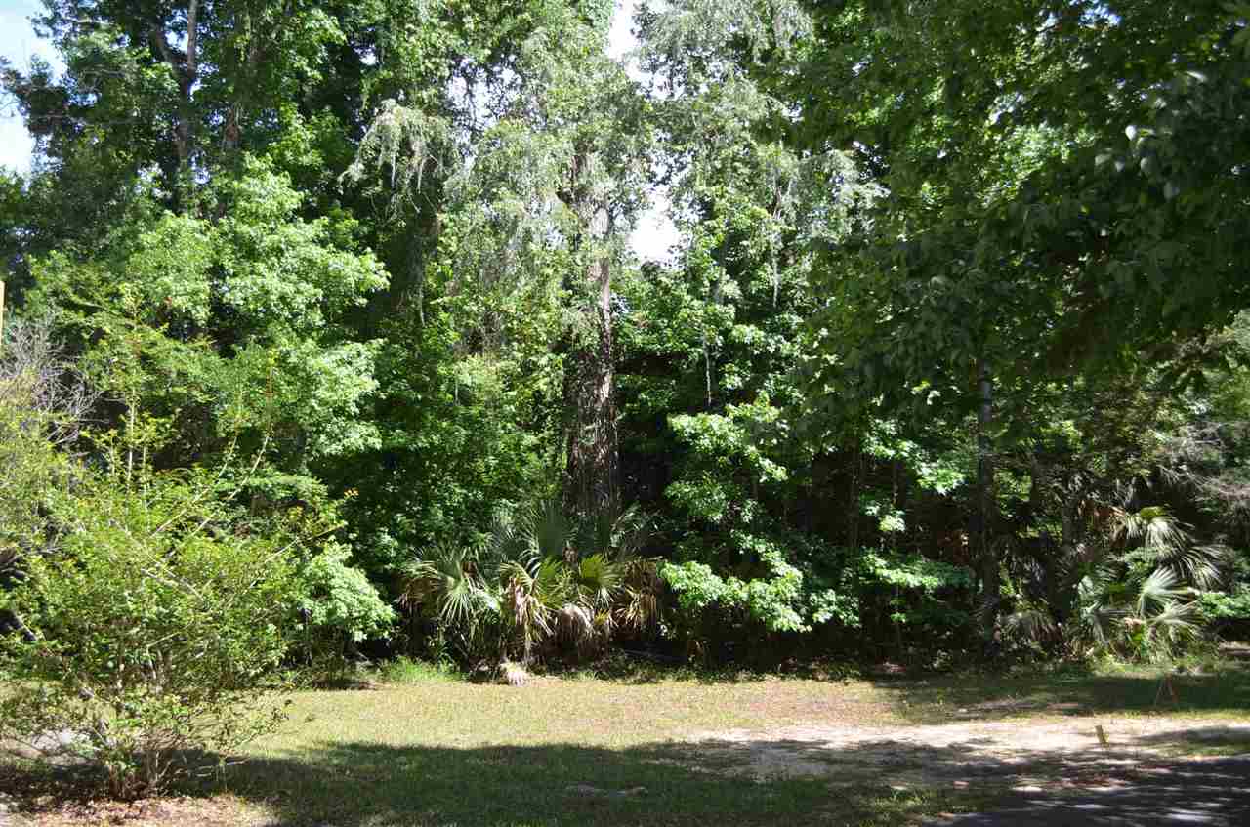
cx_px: 625
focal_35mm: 36
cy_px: 414
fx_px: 1247
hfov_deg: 53.2
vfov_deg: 36.7
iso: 100
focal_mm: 24
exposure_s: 1/200
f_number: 4.5
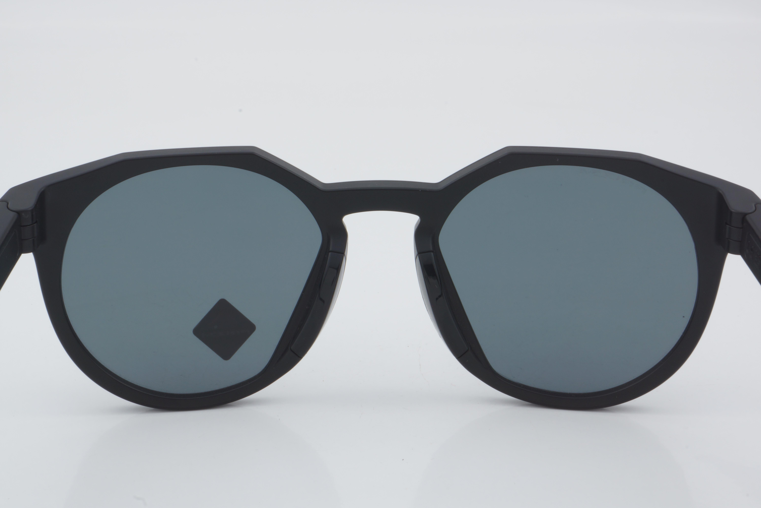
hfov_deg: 27.0
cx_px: 380
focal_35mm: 75
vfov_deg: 18.2
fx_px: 1585
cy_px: 254
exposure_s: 1/3
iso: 100
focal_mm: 50
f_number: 32
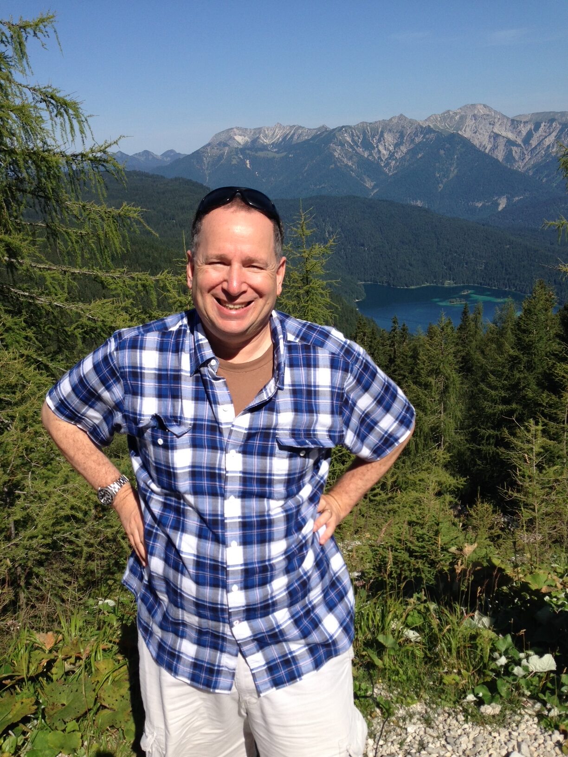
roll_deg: +4.2
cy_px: 378
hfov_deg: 42.9
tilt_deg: -15.7
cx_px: 284
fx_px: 722
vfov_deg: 55.4
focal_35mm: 33
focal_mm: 4.12
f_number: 2.4
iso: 50
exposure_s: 1/1808
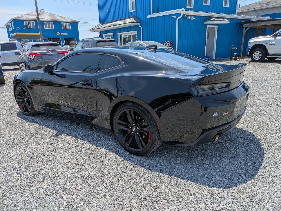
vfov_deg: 54.9
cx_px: 140
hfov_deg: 69.4
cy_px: 106
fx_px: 203
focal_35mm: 25
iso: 43
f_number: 1.89
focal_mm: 5.43
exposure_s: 1/2155
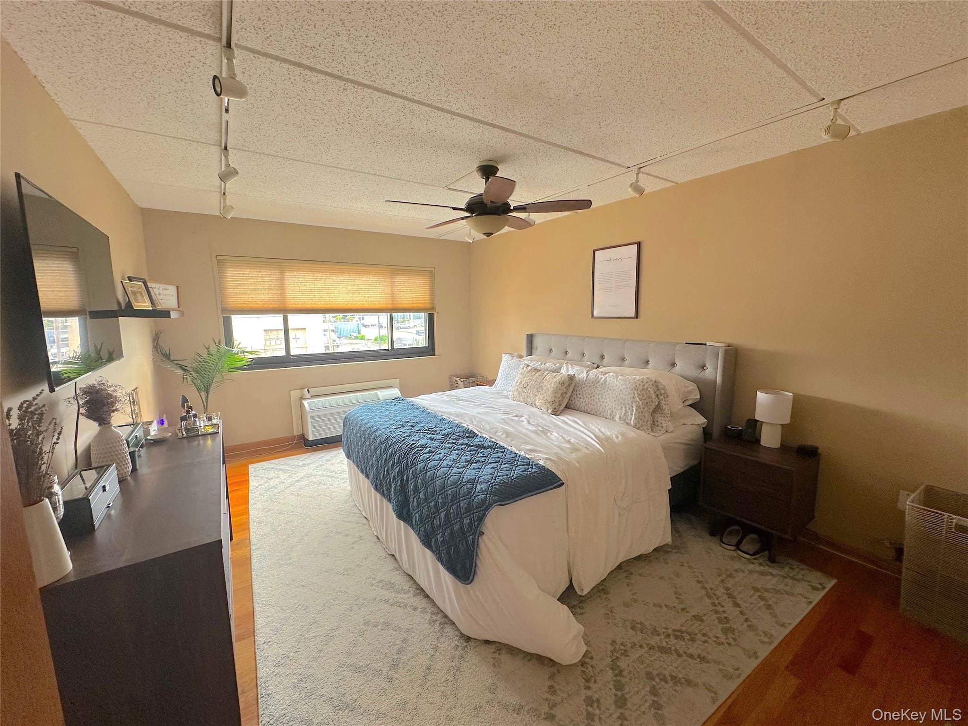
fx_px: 391
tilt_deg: -8.5
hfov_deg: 102.1
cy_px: 363
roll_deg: +0.4
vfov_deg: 85.7
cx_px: 484
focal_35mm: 14
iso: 125
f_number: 2.2
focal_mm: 2.22
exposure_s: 1/99
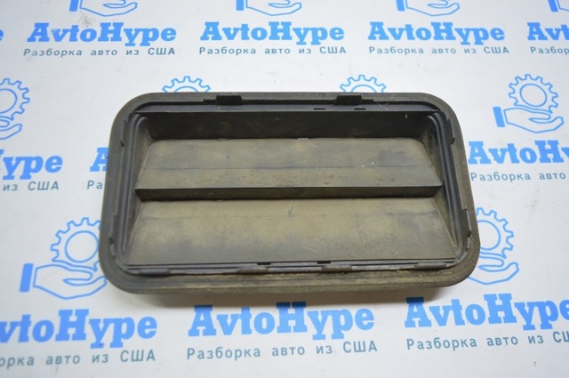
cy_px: 189
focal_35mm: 30
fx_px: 474
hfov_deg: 62.0
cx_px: 284
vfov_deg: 43.5
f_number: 3.5
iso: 400
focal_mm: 20
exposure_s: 1/50
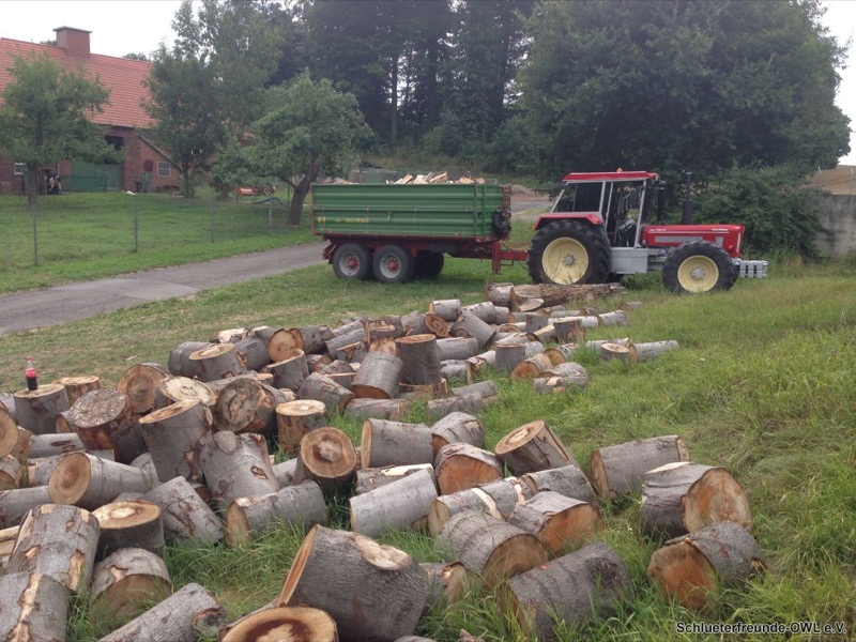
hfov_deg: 55.4
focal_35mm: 33
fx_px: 816
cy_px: 321
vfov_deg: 42.9
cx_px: 428
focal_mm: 4.13
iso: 50
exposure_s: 1/678
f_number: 2.4
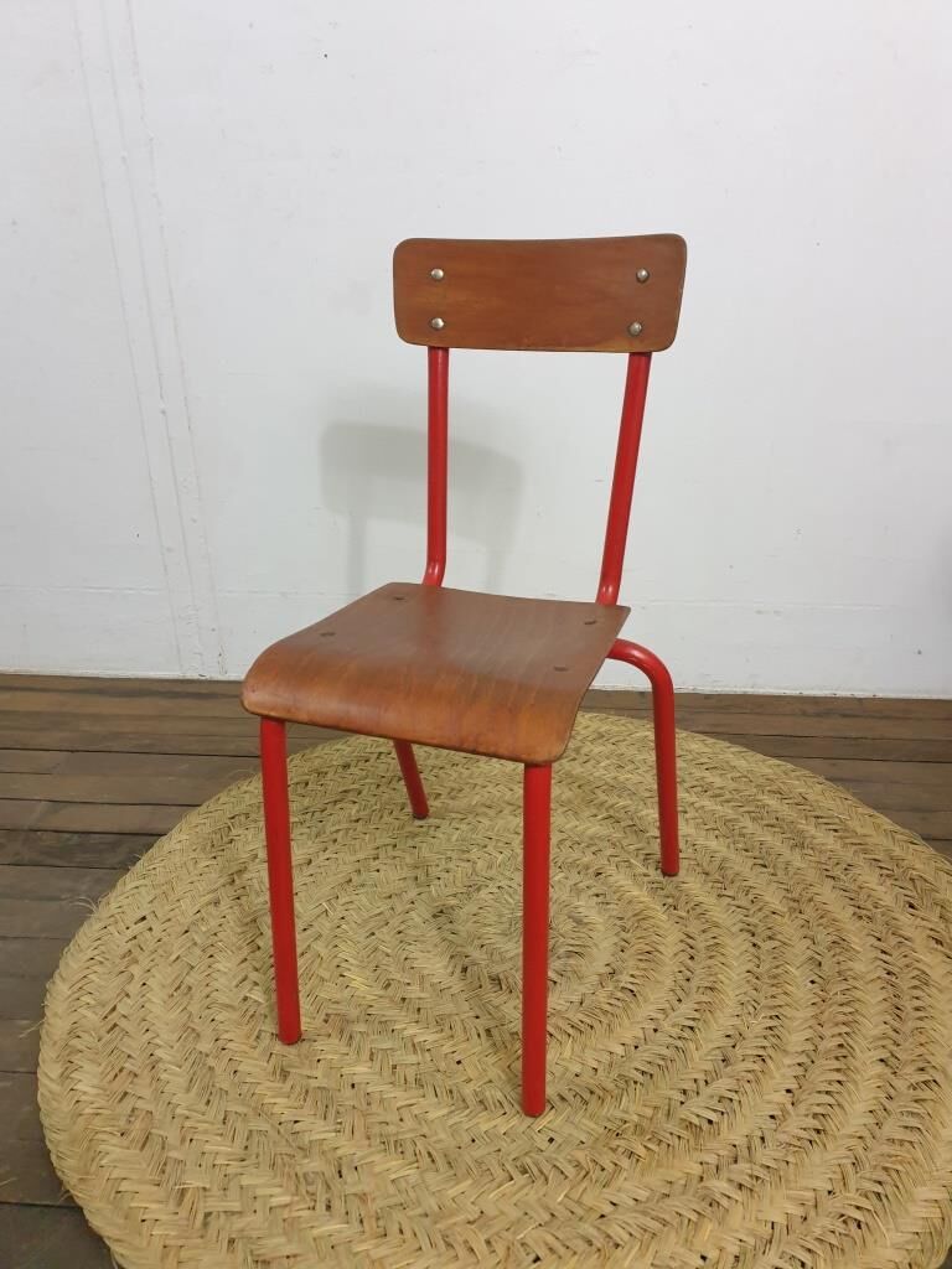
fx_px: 953
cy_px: 634
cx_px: 476
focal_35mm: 26
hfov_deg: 53.1
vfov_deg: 67.3
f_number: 1.5
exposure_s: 1/33
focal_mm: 4.3
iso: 320
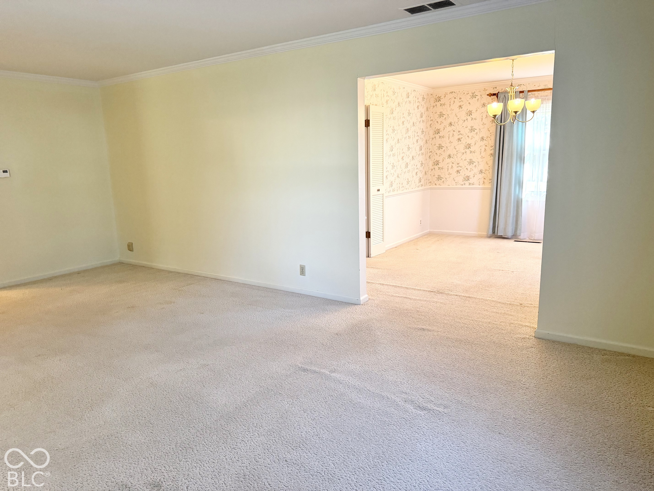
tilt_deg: -10.4
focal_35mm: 24
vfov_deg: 56.8
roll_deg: +1.9
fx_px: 453
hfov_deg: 71.6
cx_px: 327
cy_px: 246
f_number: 1.78
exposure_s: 1/120
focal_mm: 6.76
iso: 320
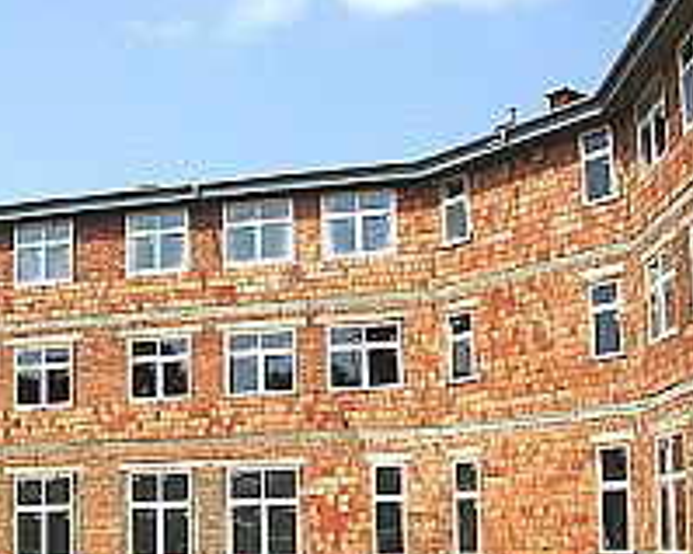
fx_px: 1128
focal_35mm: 55
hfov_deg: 34.0
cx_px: 265
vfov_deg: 26.9
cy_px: 460
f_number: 8
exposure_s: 1/500
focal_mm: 7.2
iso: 64
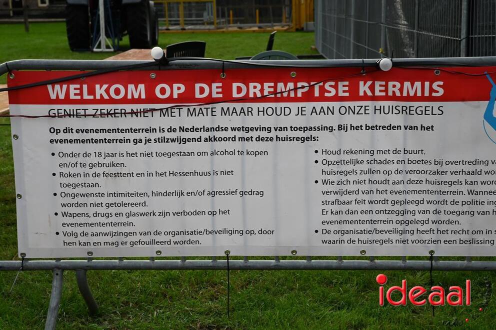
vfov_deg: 19.4
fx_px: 963
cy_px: 165
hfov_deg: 28.9
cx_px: 248
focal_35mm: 70
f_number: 9
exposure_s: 1/1250
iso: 1250
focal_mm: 70
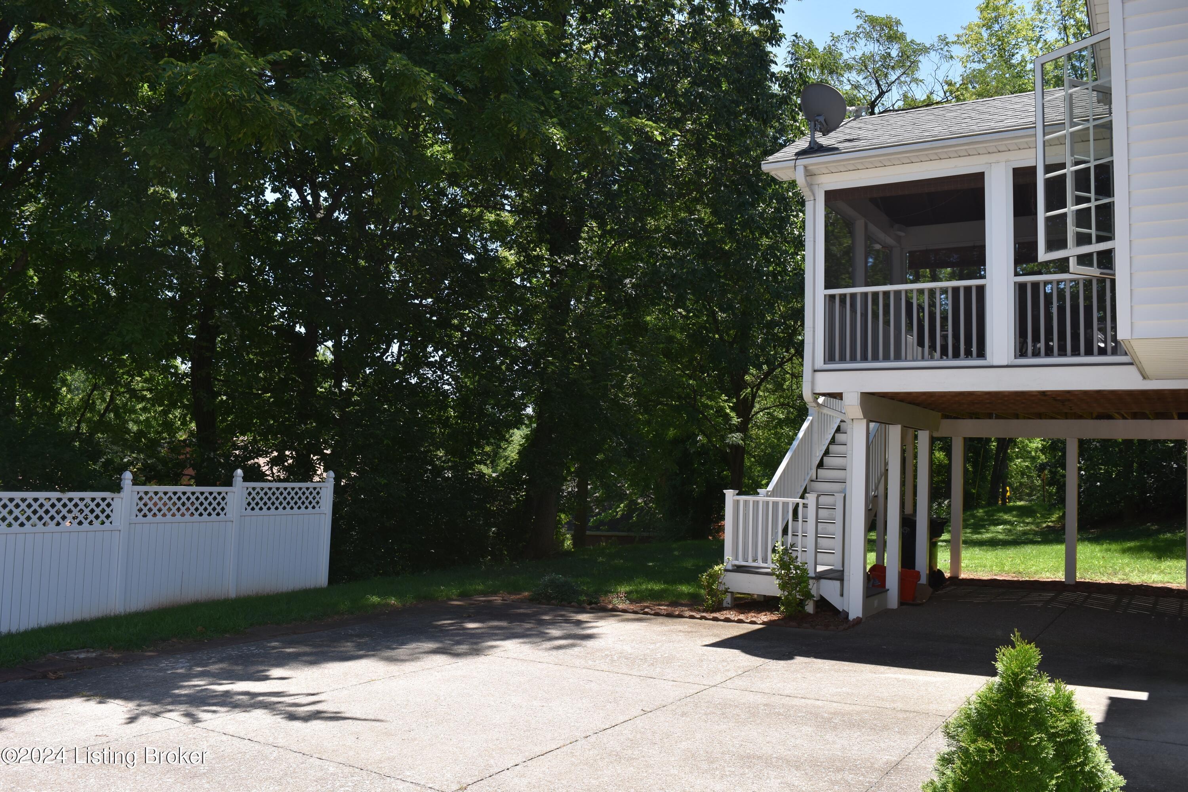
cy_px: 396
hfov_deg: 67.4
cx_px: 594
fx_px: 891
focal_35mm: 27
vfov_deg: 47.9
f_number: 7.1
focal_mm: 18
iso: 100
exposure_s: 1/250
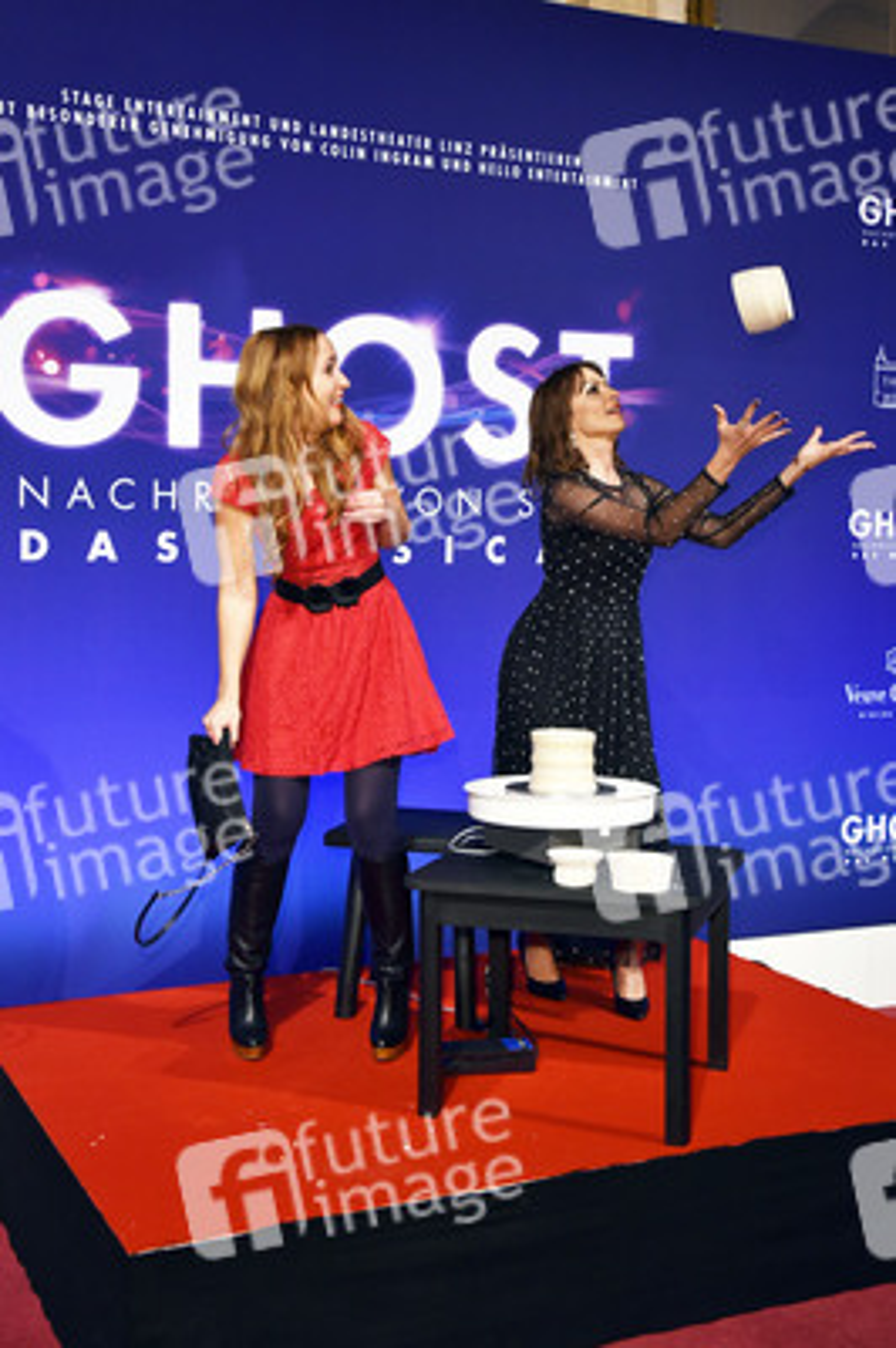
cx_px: 448
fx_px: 1496
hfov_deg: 33.3
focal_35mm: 40
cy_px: 674
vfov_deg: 48.5
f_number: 6.3
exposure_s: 1/200
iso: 800
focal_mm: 40
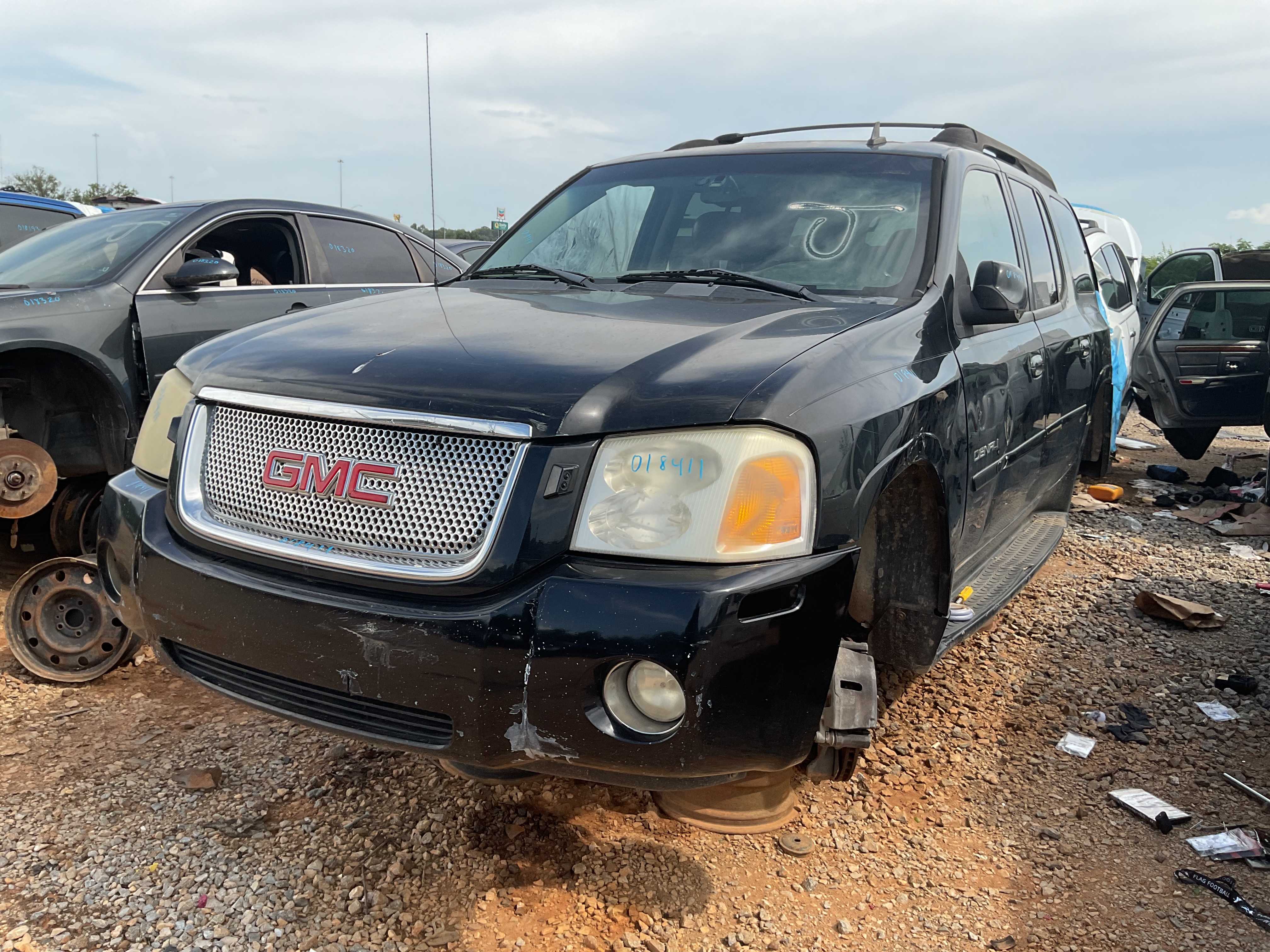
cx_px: 635
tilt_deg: -14.7
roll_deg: -2.2
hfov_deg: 61.7
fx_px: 1064
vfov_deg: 48.2
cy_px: 476
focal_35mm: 29
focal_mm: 3
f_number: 1.8
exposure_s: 1/1195
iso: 16
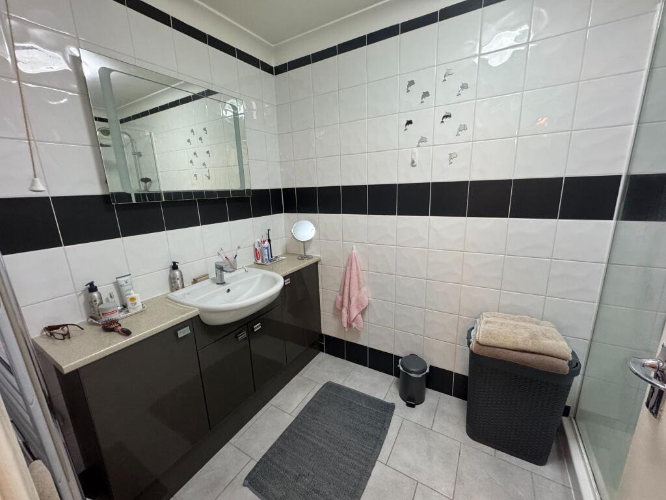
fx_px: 269
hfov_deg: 102.1
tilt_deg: -12.8
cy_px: 250
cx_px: 333
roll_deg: +2.6
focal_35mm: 14
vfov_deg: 85.7
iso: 250
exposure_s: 1/50
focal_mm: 2.22
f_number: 2.2
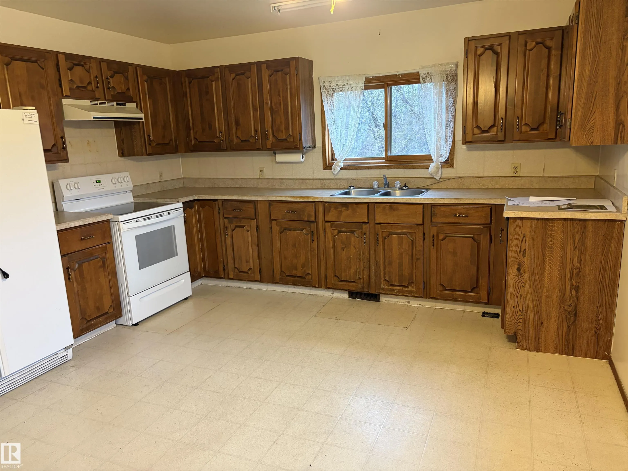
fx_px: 472
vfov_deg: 53.1
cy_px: 236
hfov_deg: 67.3
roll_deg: +1.7
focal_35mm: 26
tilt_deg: -12.2
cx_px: 314
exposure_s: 1/60
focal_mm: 5.96
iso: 250
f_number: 1.6
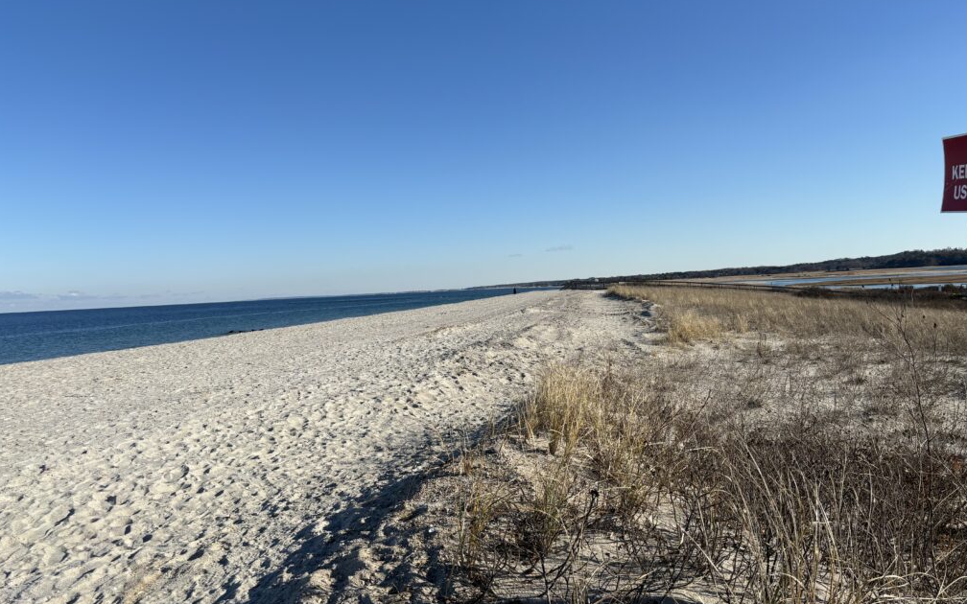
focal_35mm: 28
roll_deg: +2.6
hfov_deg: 66.5
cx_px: 488
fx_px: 738
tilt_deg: -5.8
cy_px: 361
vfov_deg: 44.3
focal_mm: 5.96
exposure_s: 1/3937
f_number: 1.6
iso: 50
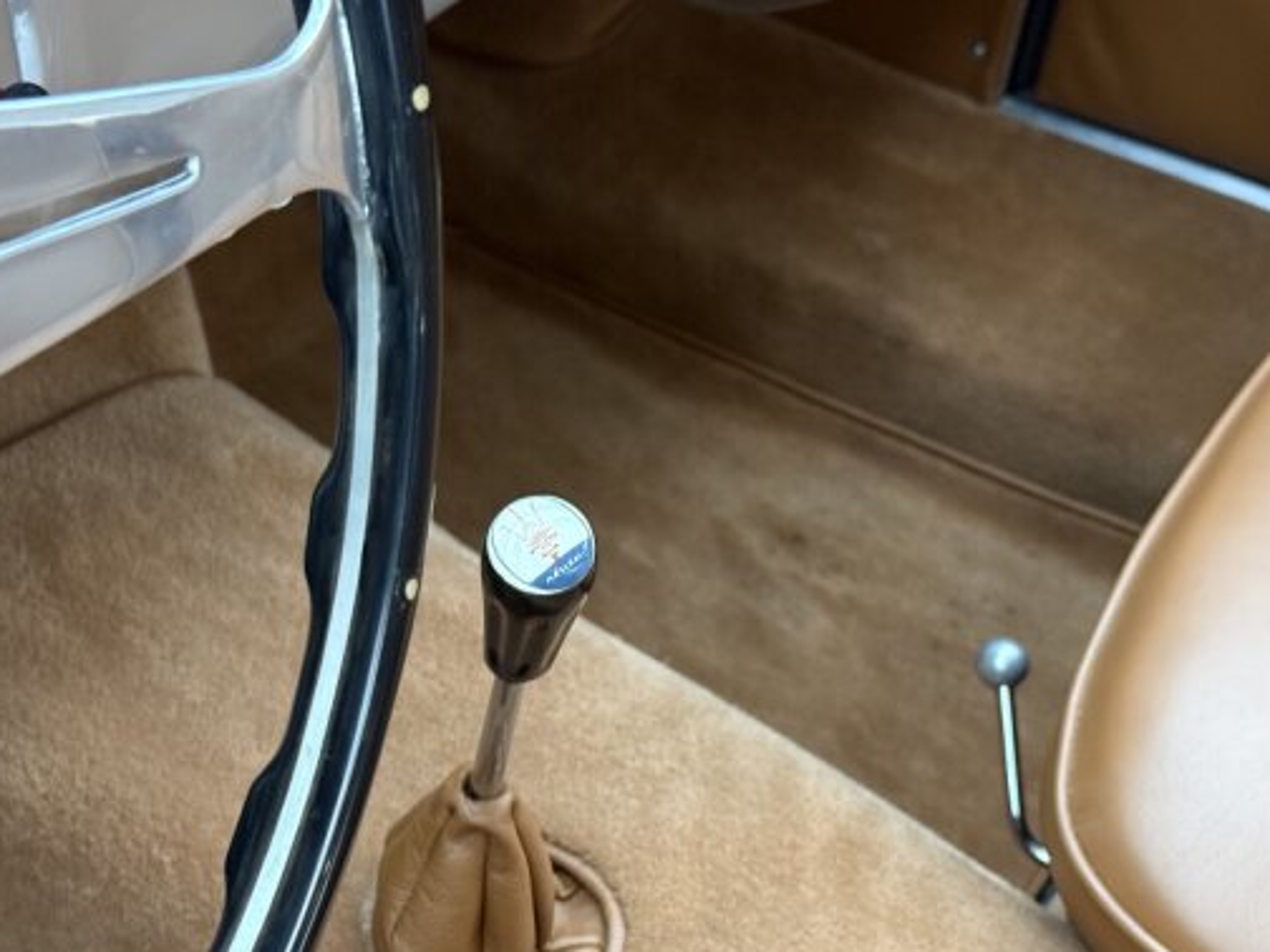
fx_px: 2238
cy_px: 579
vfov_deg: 24.0
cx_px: 595
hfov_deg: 31.7
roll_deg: -8.4
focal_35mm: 61
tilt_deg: -42.5
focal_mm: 6.76
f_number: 1.78
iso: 400
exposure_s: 1/25
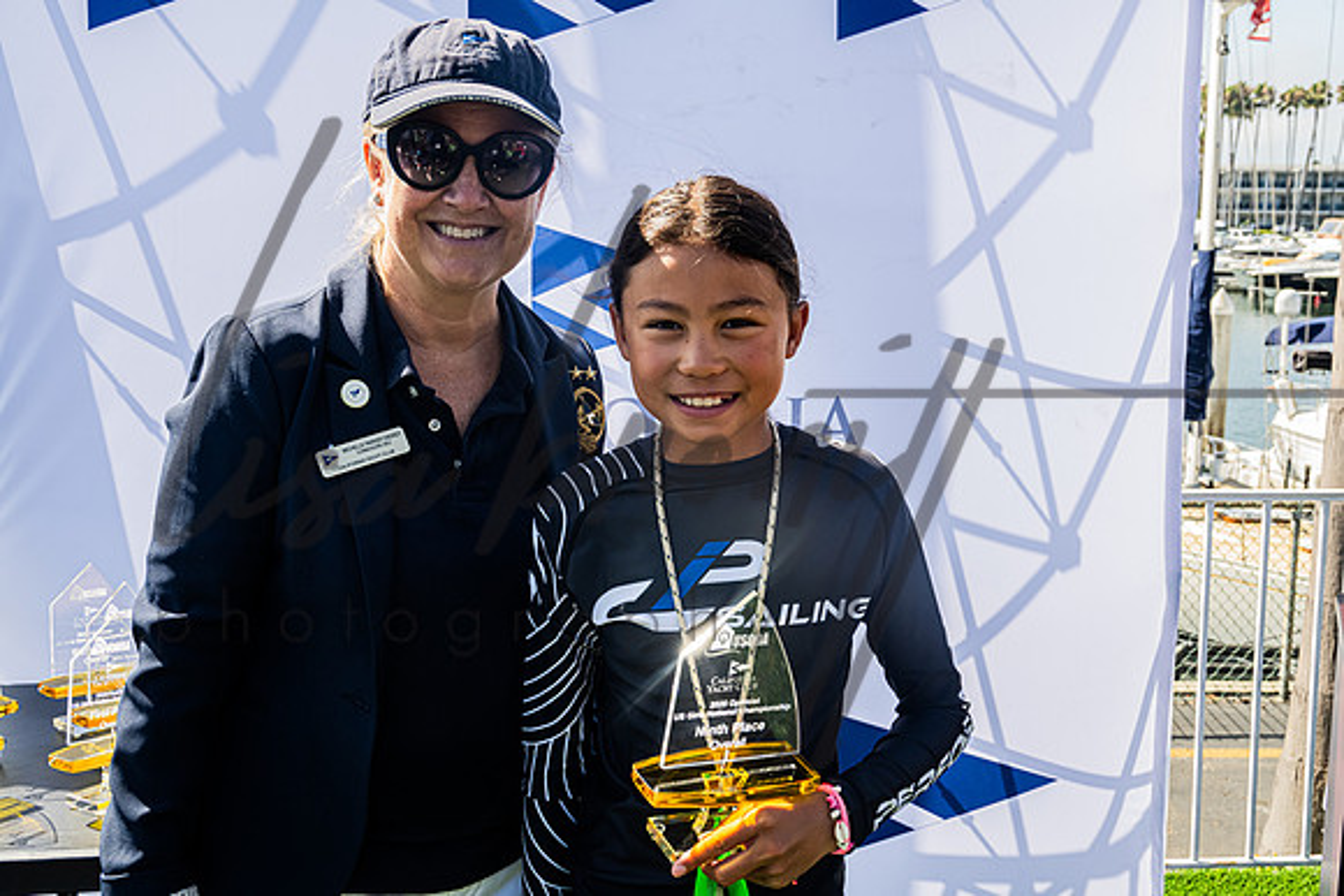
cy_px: 448
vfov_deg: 33.6
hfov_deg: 48.8
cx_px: 679
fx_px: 1483
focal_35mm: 40
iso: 800
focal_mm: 39
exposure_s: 1/400
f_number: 10
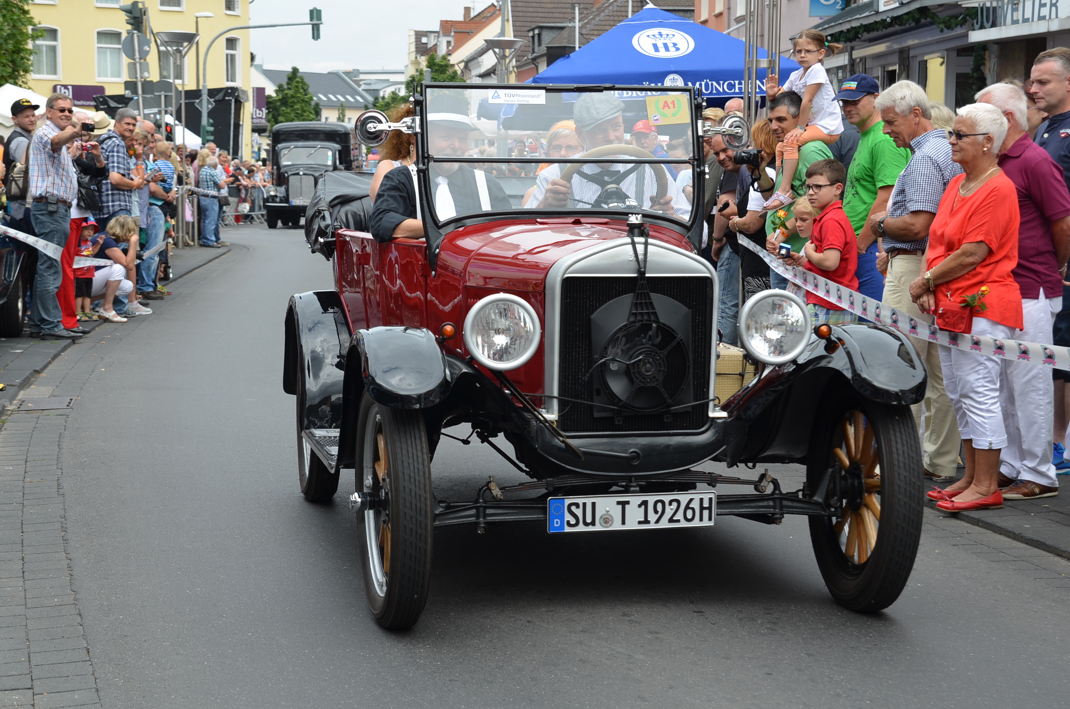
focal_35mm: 75
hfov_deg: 27.0
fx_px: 2225
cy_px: 354
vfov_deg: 18.1
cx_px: 535
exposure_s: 1/250
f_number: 8
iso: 125
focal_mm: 50
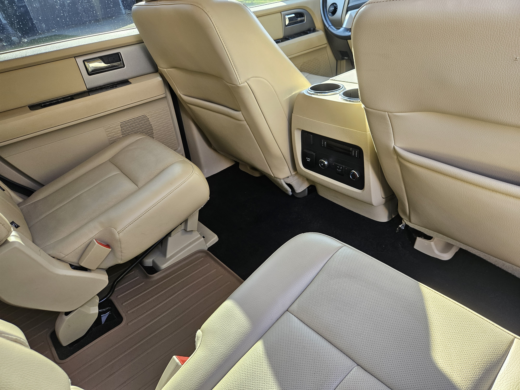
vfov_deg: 58.9
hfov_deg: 73.9
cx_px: 260
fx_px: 346
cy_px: 195
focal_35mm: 23
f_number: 1.8
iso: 160
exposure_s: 1/180
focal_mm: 5.4
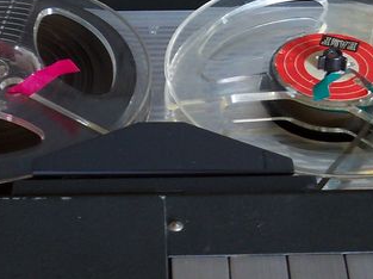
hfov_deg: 17.5
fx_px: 1205
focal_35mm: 112
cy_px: 129
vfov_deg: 13.2
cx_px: 124
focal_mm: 6.2
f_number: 3.5
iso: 100
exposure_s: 1/4
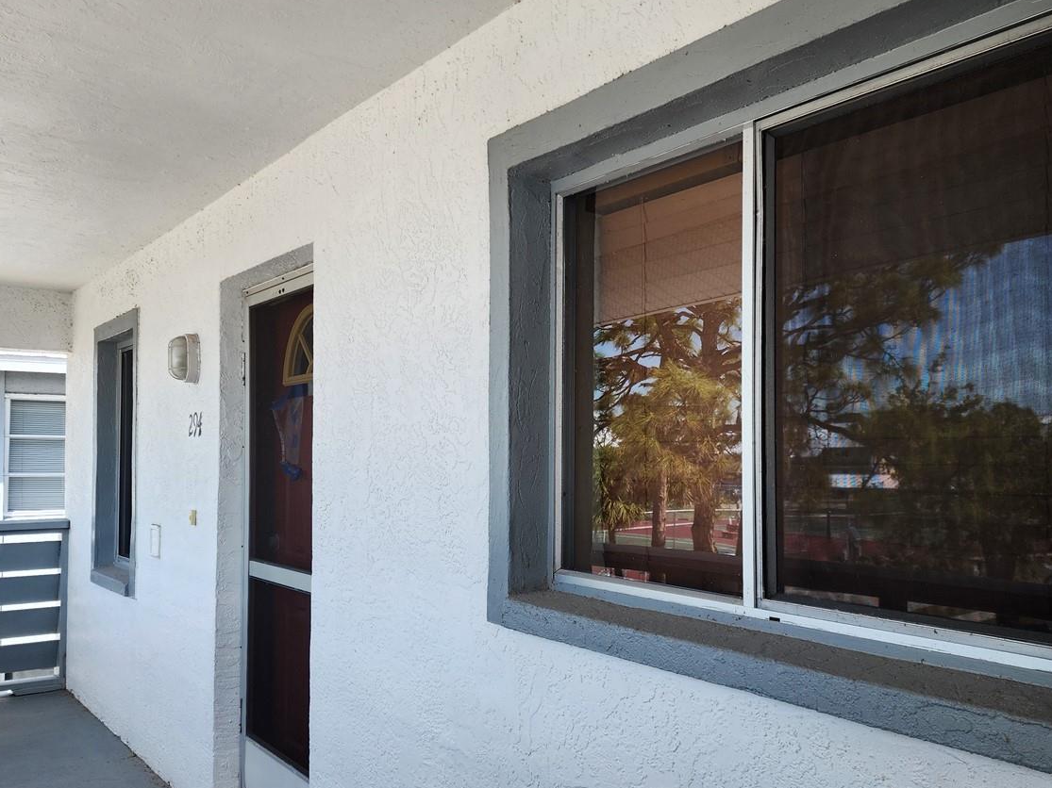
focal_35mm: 33
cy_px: 433
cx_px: 581
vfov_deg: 42.9
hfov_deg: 55.2
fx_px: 1003
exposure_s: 1/206
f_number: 1.8
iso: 12
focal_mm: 6.4
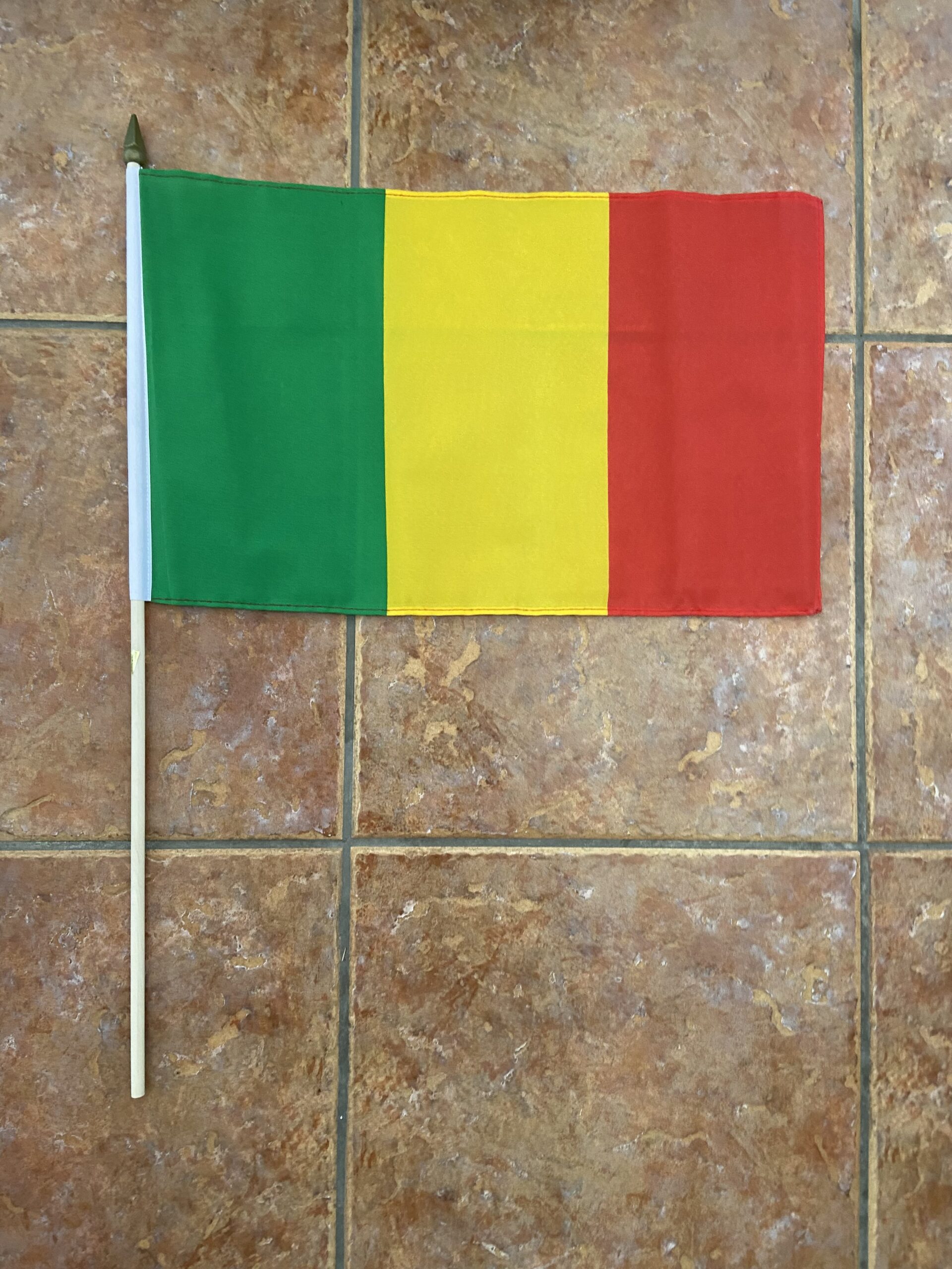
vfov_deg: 67.3
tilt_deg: -88.3
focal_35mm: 26
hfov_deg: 53.1
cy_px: 634
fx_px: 953
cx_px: 476
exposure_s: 1/60
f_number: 1.8
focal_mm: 4.25
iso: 200
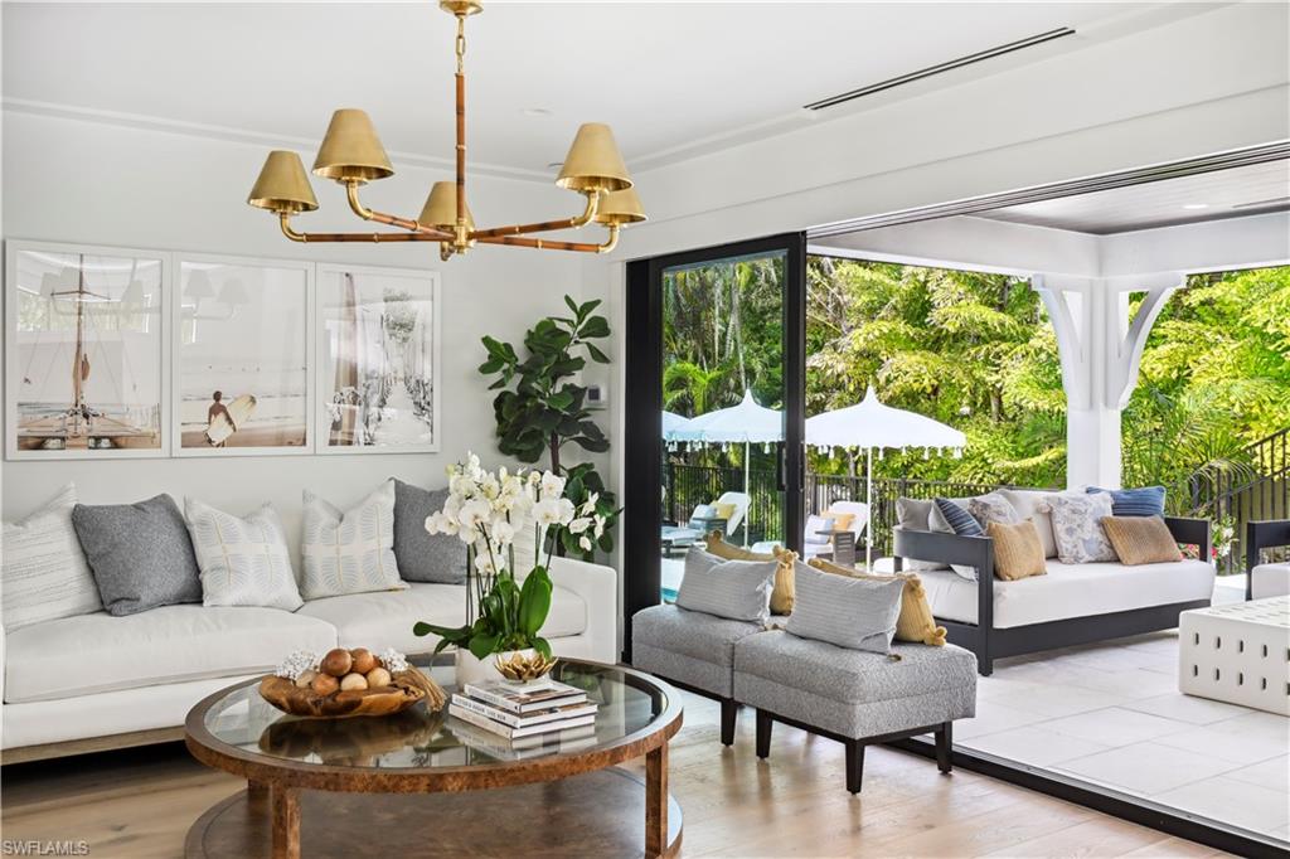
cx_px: 645
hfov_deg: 58.7
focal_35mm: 32
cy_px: 430
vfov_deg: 41.1
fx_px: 1146
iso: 400
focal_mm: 32
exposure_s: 1/60
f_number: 9
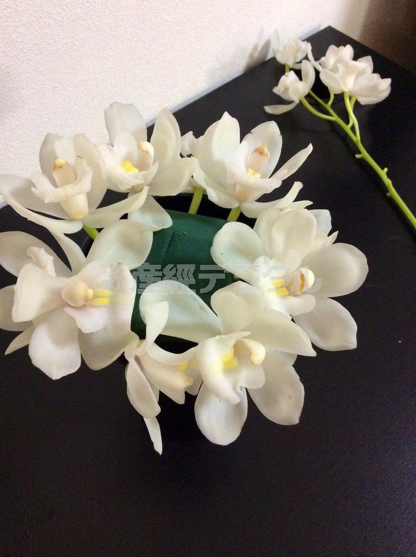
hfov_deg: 42.8
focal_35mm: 33
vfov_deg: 55.4
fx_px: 530
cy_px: 278
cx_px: 208
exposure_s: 1/20
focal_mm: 3.3
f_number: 2.4
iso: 320
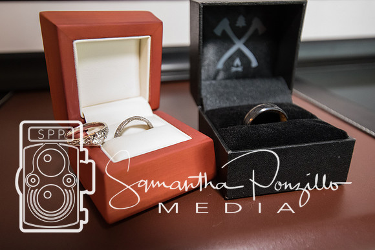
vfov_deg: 45.2
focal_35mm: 29
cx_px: 188
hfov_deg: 63.9
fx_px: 301
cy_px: 125
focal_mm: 19
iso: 4000
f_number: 3.5
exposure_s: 1/60
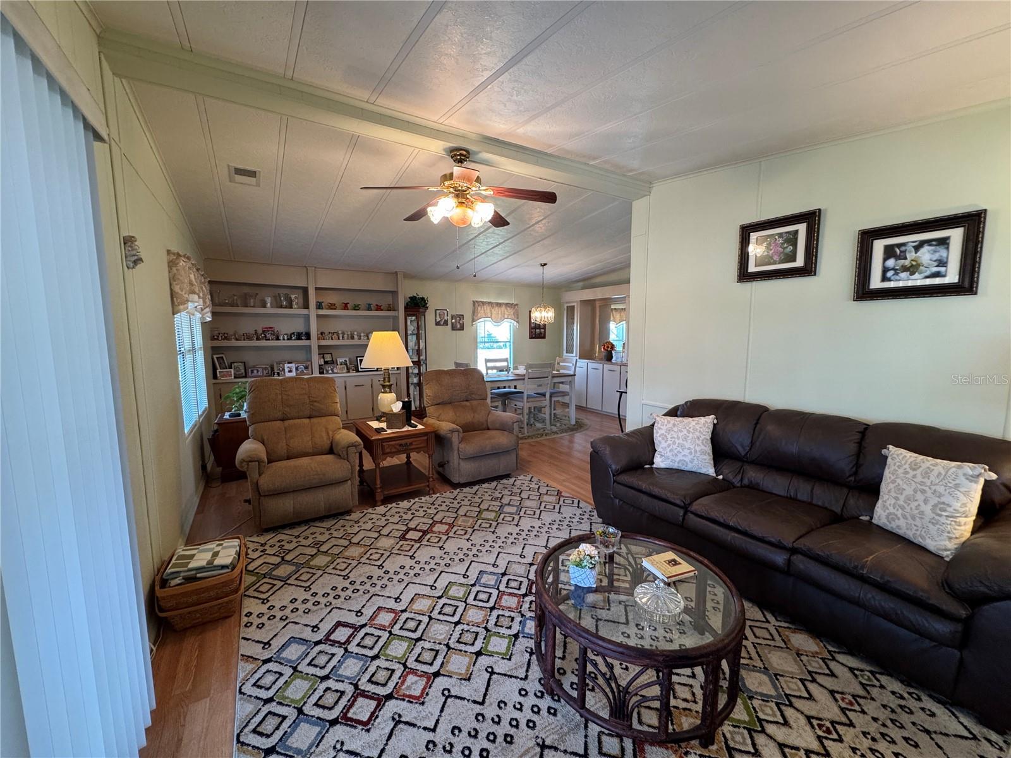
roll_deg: -0.3
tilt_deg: -7.1
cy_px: 379
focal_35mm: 14
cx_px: 506
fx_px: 409
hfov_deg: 102.1
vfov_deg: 85.7
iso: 200
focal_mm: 2.22
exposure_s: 1/60
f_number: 2.2
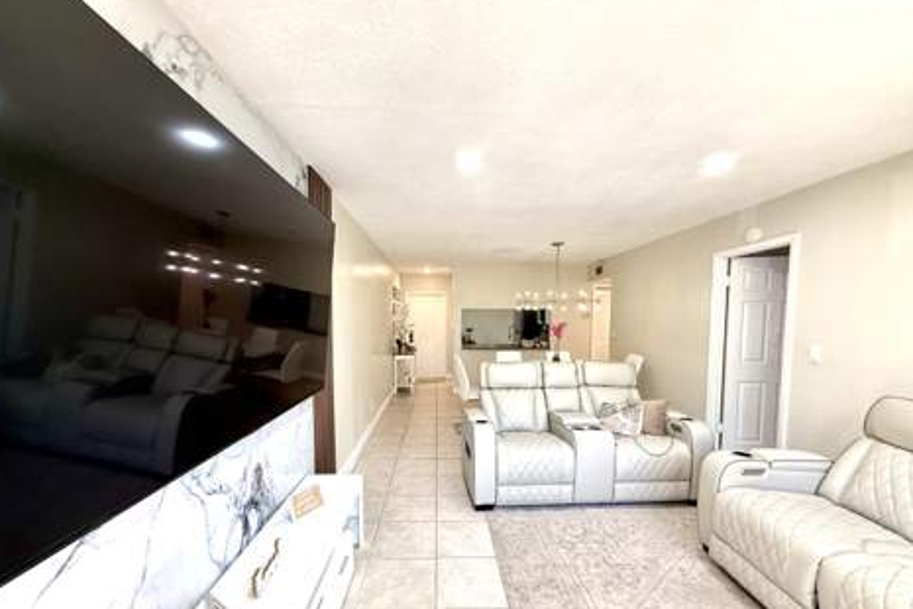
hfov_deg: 100.4
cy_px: 343
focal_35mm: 15
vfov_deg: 77.0
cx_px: 446
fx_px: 380
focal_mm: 2.22
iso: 320
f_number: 2.2
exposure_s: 1/120
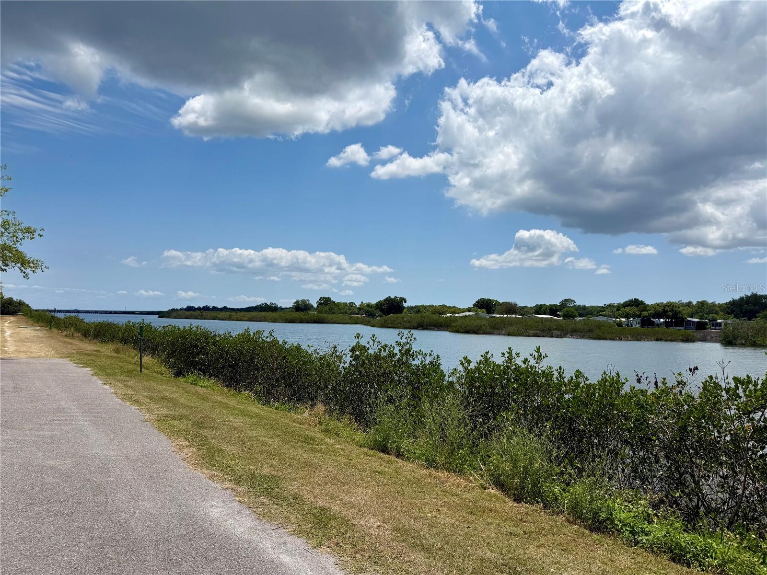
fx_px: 532
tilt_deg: +2.0
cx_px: 384
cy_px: 288
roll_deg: -2.5
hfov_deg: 71.6
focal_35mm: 24
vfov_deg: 56.8
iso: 80
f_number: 1.78
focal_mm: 6.76
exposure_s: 1/11905
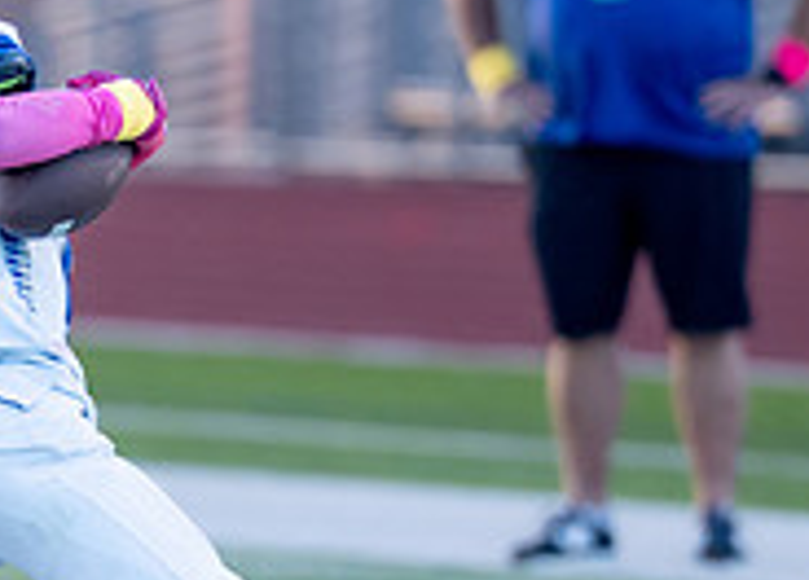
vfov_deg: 1.4
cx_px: -484
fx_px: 24322
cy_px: 415
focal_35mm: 1057
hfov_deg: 1.9
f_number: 2.8
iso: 320
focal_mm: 200
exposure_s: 1/640
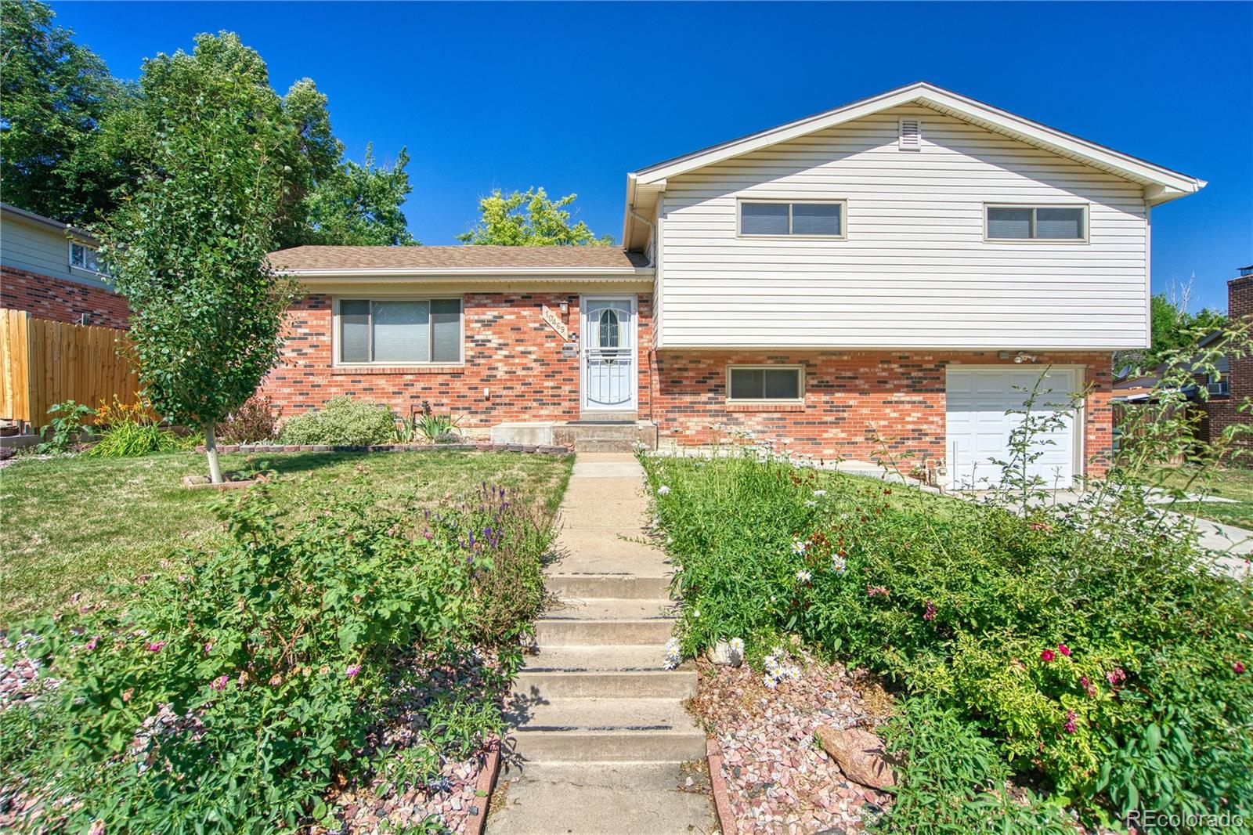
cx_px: 626
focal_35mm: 18
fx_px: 626
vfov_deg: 67.4
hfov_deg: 90.0
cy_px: 418
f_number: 4
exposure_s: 1/4000
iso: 500
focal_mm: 18
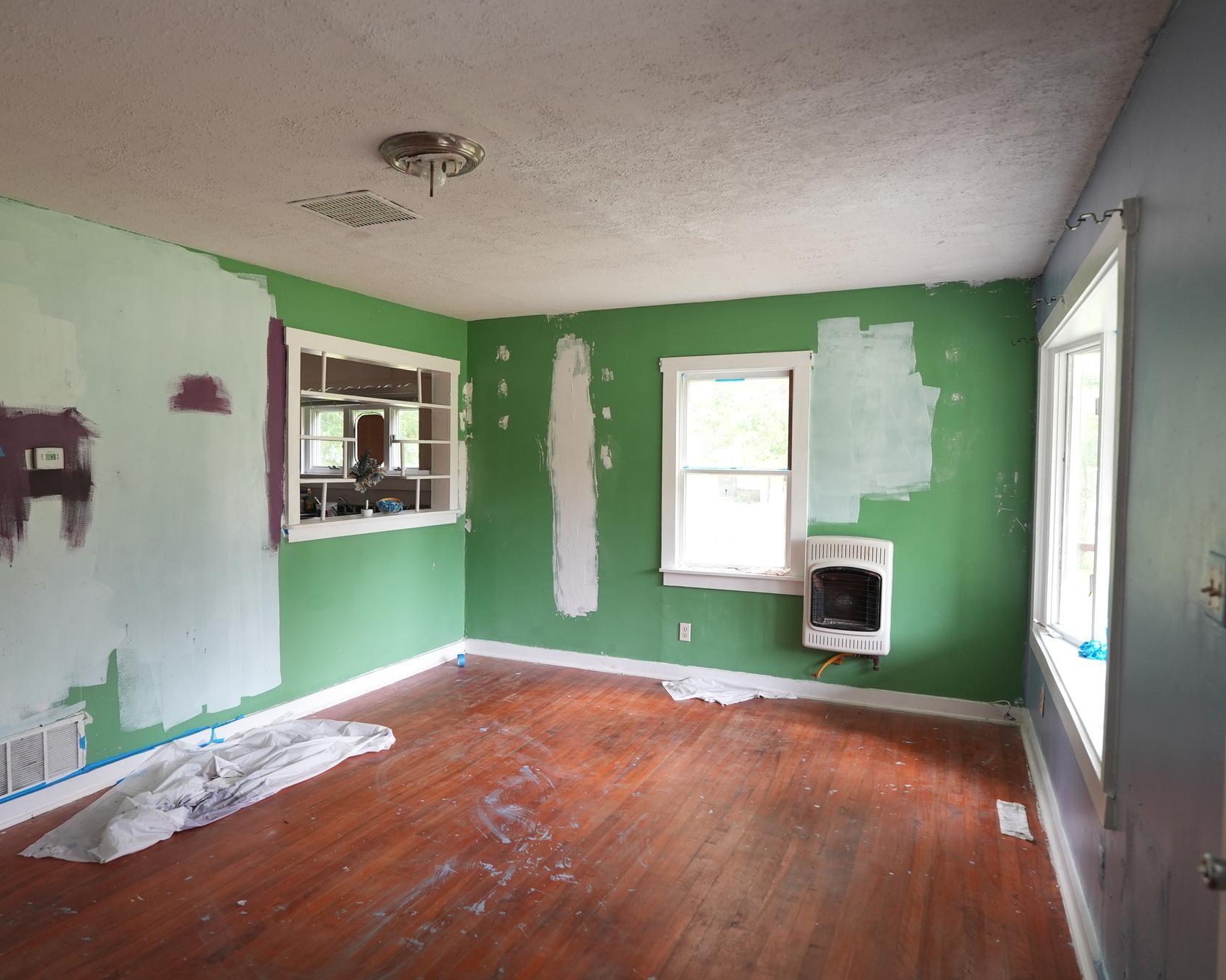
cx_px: 477
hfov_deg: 71.7
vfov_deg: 60.9
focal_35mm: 23
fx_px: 835
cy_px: 487
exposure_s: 1/60
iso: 640
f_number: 2.8
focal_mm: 20
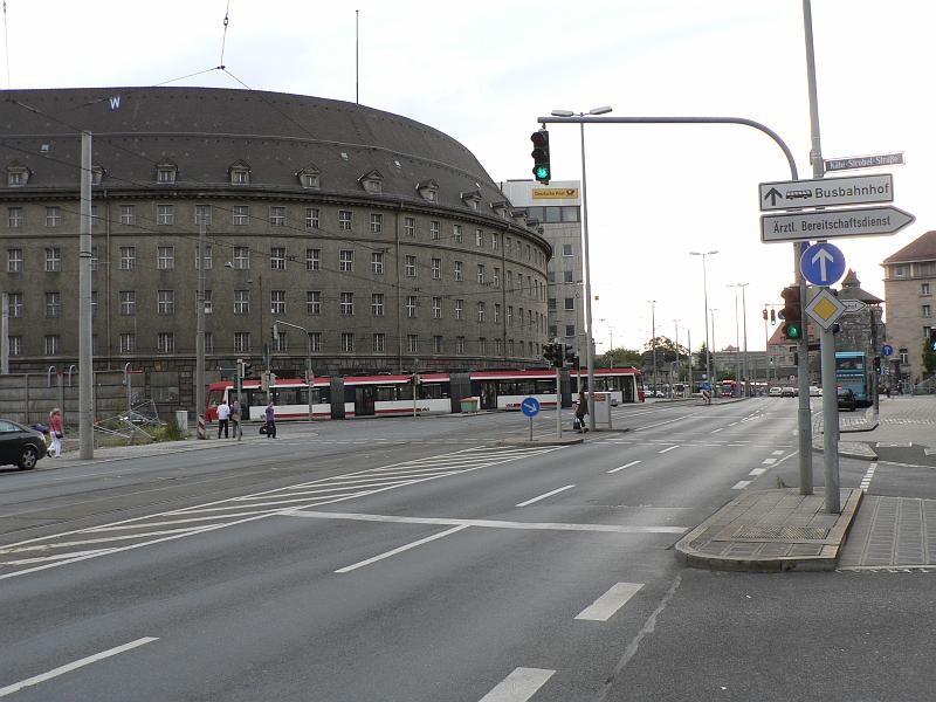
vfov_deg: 39.7
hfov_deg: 51.4
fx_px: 973
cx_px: 468
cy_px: 351
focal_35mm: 36
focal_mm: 6
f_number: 4
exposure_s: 1/100
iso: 80
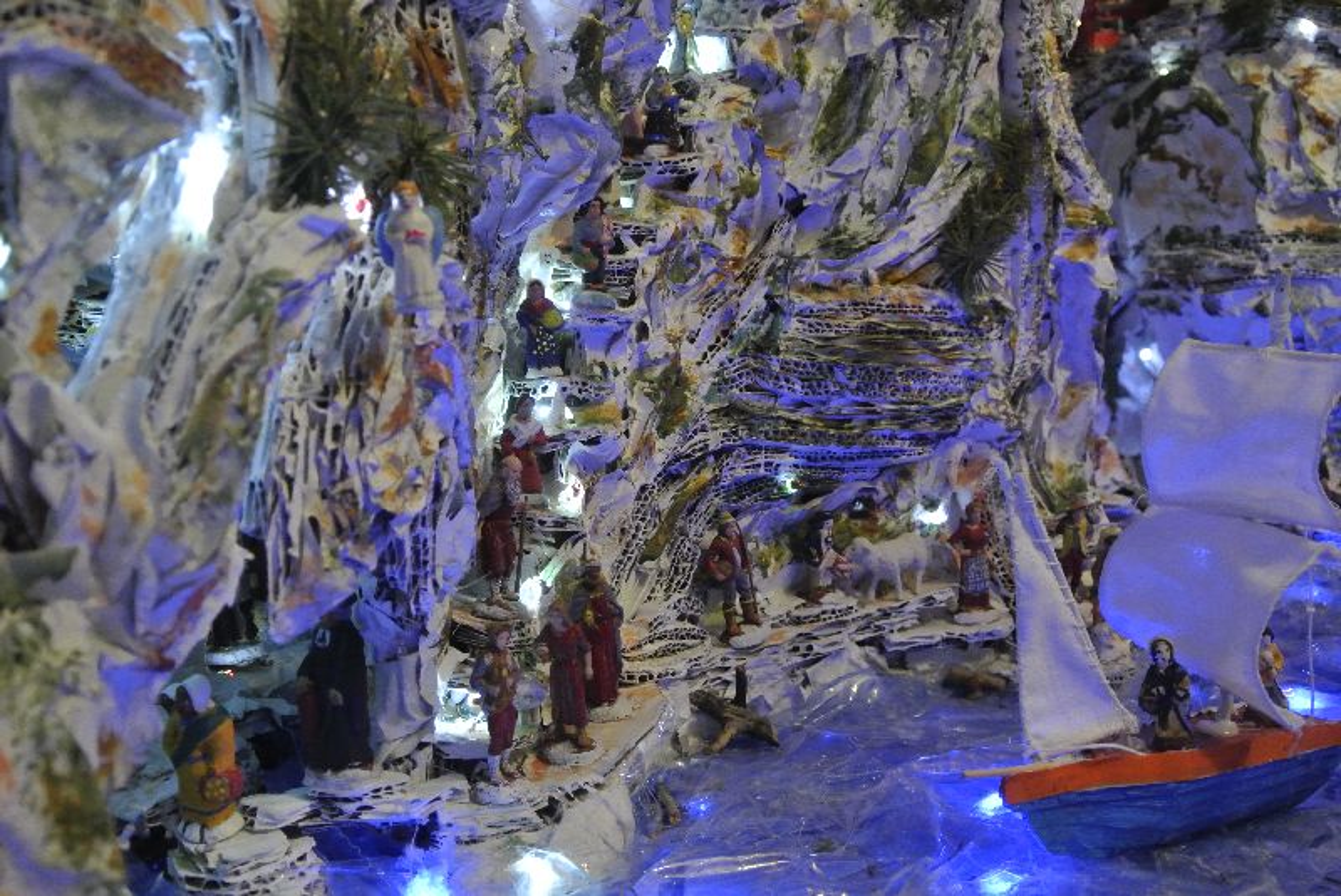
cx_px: 670
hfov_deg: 43.6
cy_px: 448
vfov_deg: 29.9
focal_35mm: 45
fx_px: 1678
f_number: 4.5
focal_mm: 16.9
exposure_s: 1/80
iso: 2000
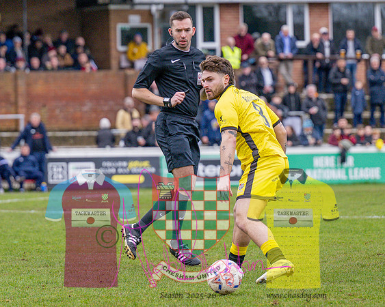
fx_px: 3393
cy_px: 149
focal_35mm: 298
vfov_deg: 5.2
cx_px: 155
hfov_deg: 6.5
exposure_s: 1/1250
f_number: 2.8
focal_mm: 120
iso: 400
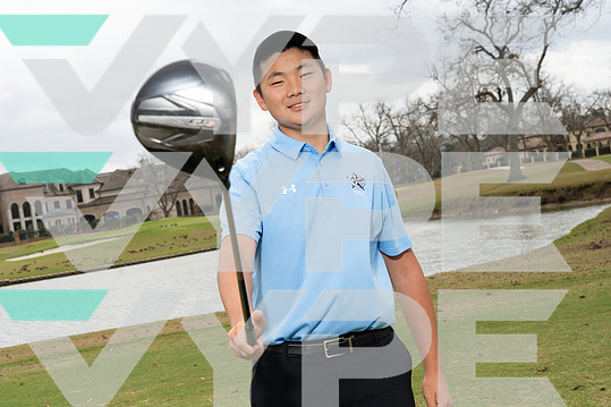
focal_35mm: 56
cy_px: 213
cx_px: 283
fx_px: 950
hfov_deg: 35.6
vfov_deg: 24.2
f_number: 10
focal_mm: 52
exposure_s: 1/250
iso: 400
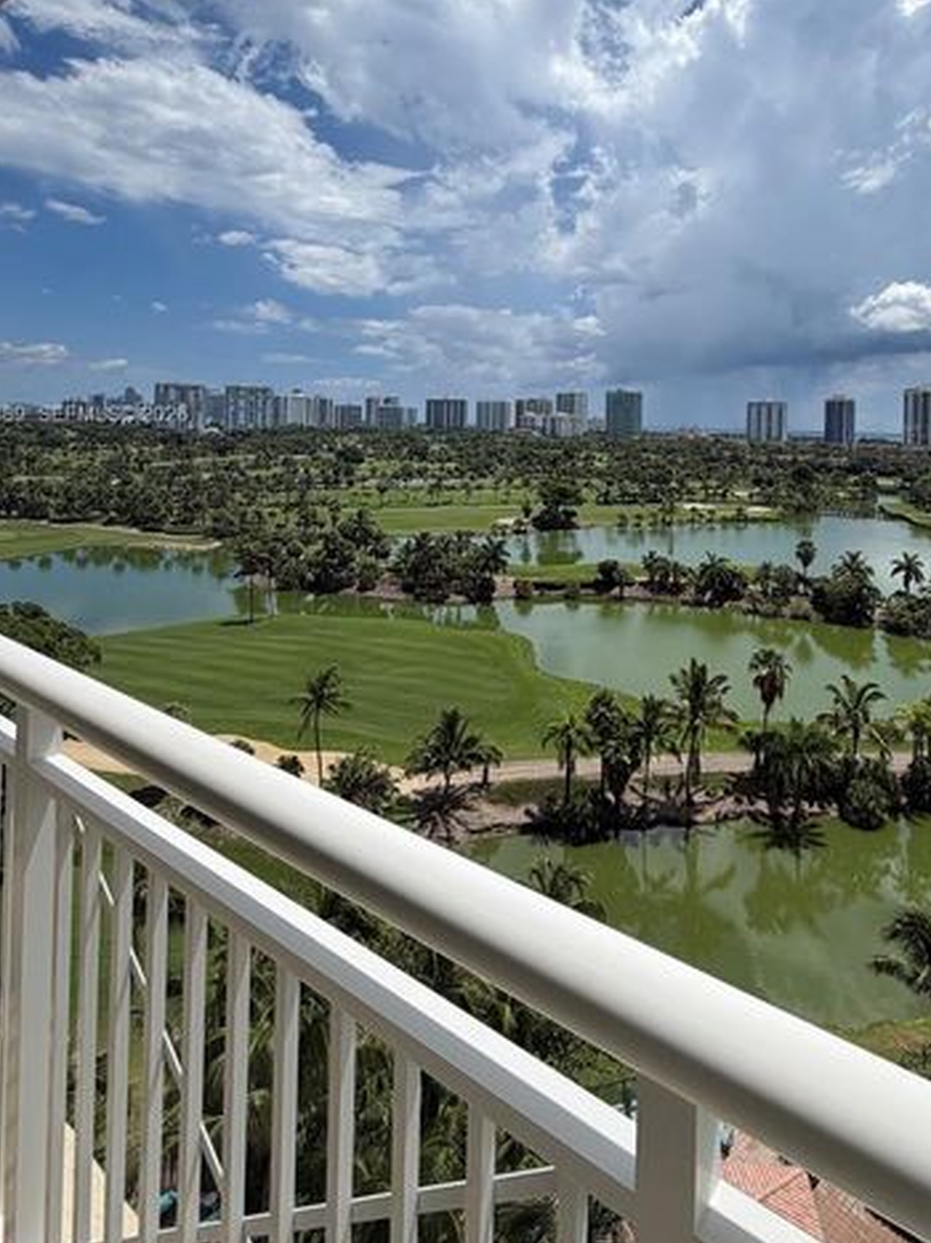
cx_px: 580
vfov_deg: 79.1
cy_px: 417
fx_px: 718
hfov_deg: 65.0
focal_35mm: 20
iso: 20
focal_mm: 2.22
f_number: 2.2
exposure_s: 1/985
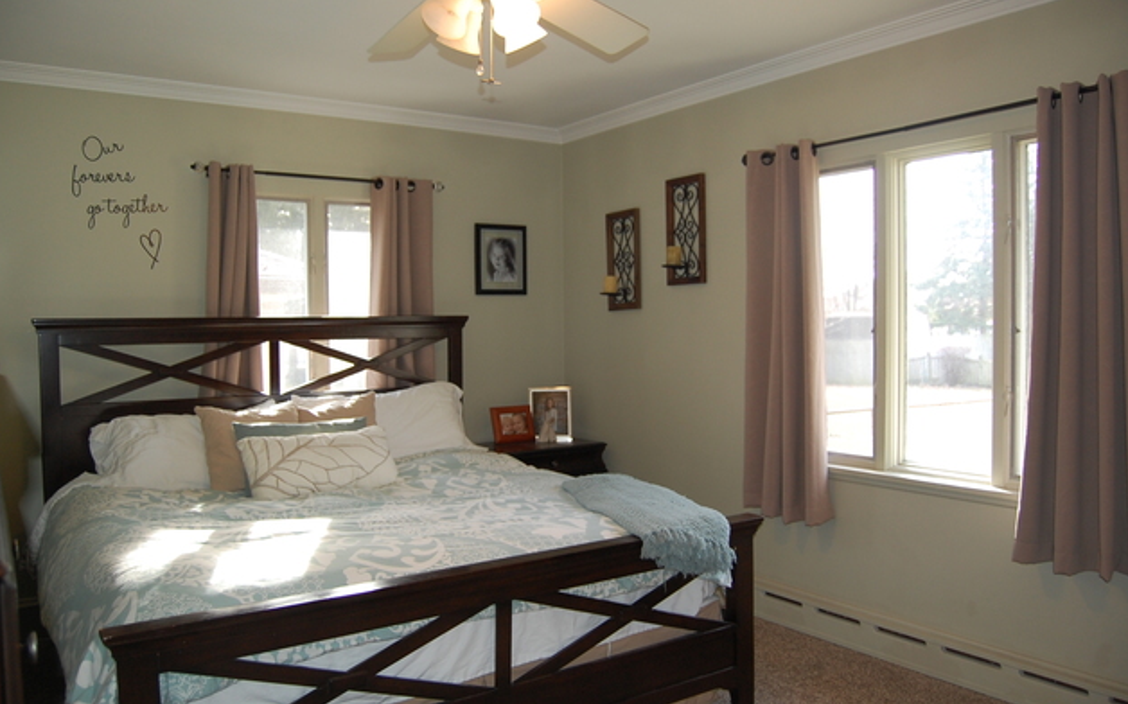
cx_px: 555
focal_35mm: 28
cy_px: 338
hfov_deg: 66.5
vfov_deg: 44.5
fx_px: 860
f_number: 3.5
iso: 400
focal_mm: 18
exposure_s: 1/80
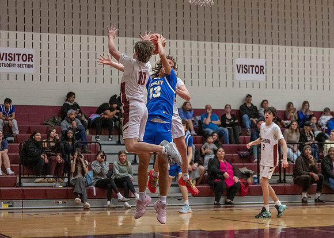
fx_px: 841
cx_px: 195
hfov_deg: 22.4
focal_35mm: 89
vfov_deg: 16.1
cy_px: 126
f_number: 2.8
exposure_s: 1/1000
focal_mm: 70
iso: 2500
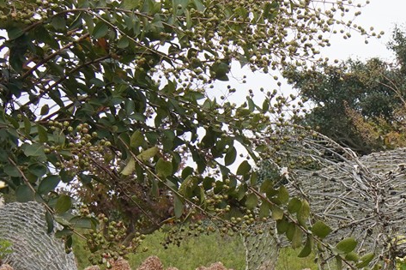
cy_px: 500
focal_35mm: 148
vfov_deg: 8.8
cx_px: 785
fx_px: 1668
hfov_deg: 12.4
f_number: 11
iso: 400
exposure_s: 1/100
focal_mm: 35
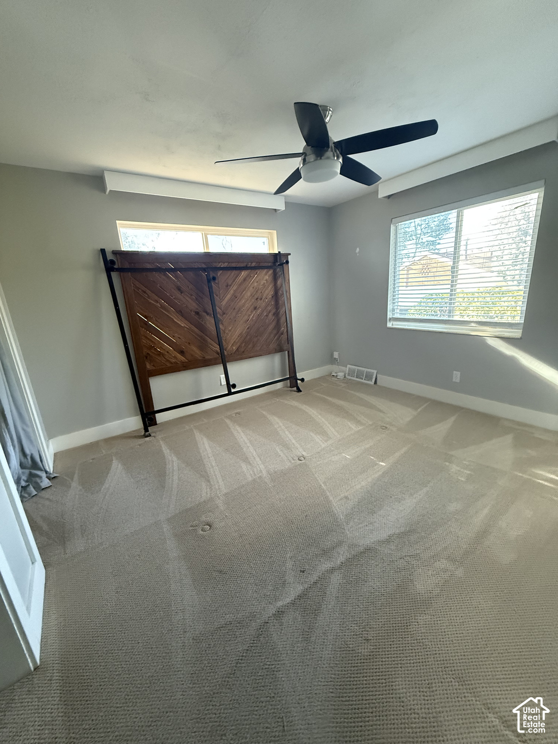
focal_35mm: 14
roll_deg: +3.7
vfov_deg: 102.1
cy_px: 372
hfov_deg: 85.7
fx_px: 301
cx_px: 279
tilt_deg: -15.5
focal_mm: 2.22
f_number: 2.2
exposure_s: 1/60
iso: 800
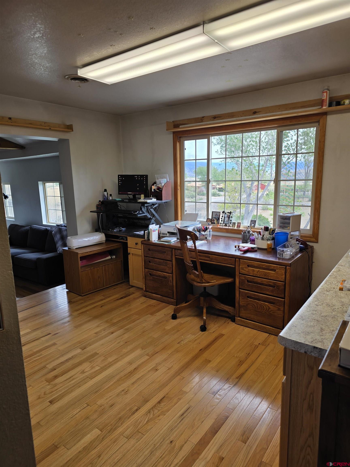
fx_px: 310
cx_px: 175
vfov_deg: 73.9
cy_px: 234
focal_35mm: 23
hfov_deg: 58.9
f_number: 1.7
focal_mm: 6.3
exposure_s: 1/120
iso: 16
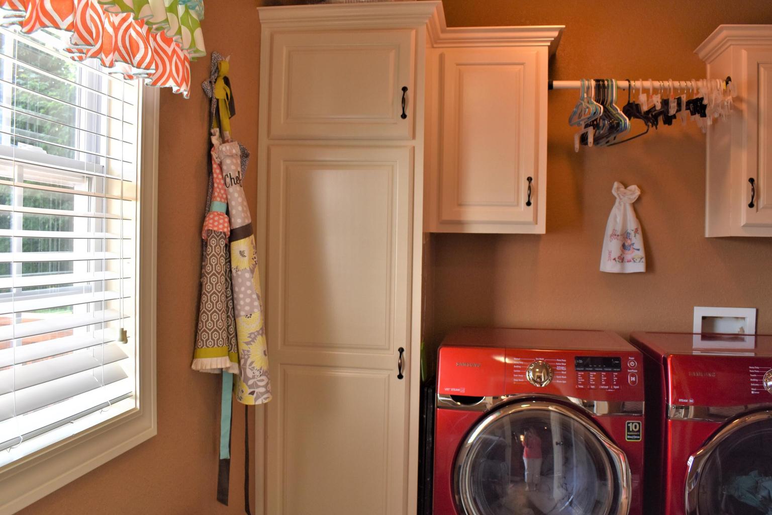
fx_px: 579
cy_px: 258
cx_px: 386
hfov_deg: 67.4
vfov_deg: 47.9
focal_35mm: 27
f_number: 5
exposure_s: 1/100
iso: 400
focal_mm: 18
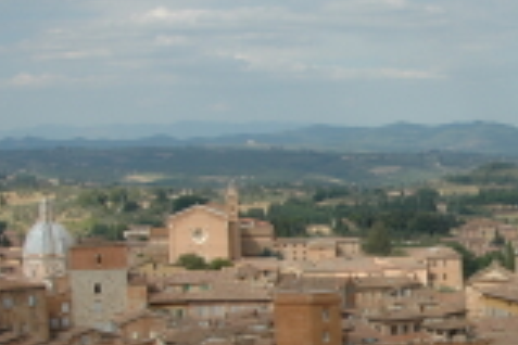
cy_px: 273
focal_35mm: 96
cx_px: 617
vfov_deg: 14.2
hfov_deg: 20.0
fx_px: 1381
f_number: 9
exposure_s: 1/320
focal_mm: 24
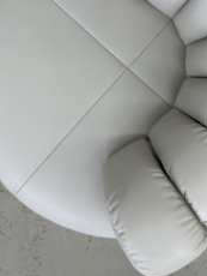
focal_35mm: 50
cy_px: 77
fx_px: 398
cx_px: 138
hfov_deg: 29.0
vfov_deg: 37.4
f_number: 1.8
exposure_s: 1/100
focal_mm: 6.9
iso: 64
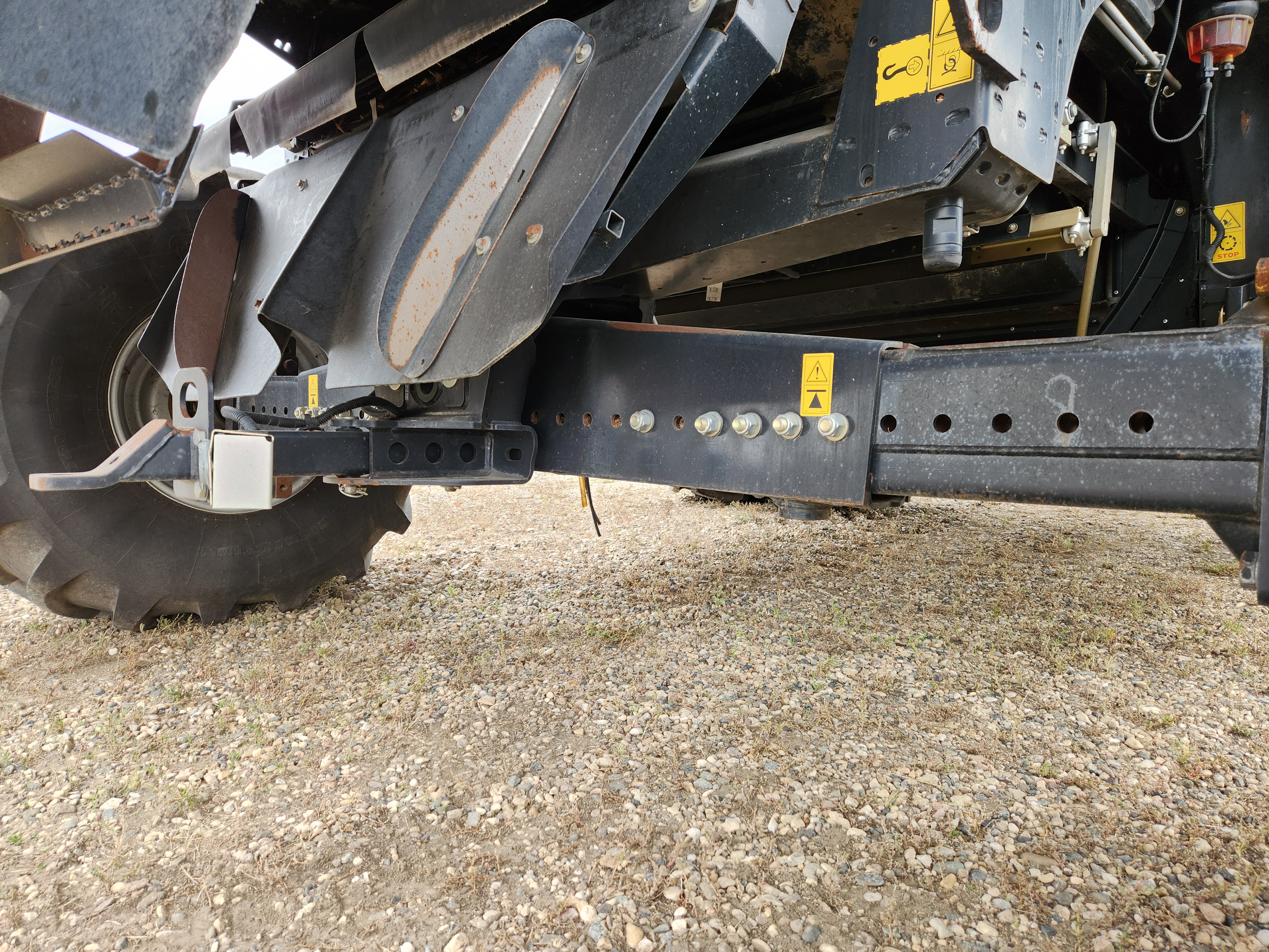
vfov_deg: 58.9
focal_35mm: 23
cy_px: 476
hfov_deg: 73.9
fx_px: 843
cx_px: 634
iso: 64
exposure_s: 1/180
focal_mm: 5.4
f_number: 1.8
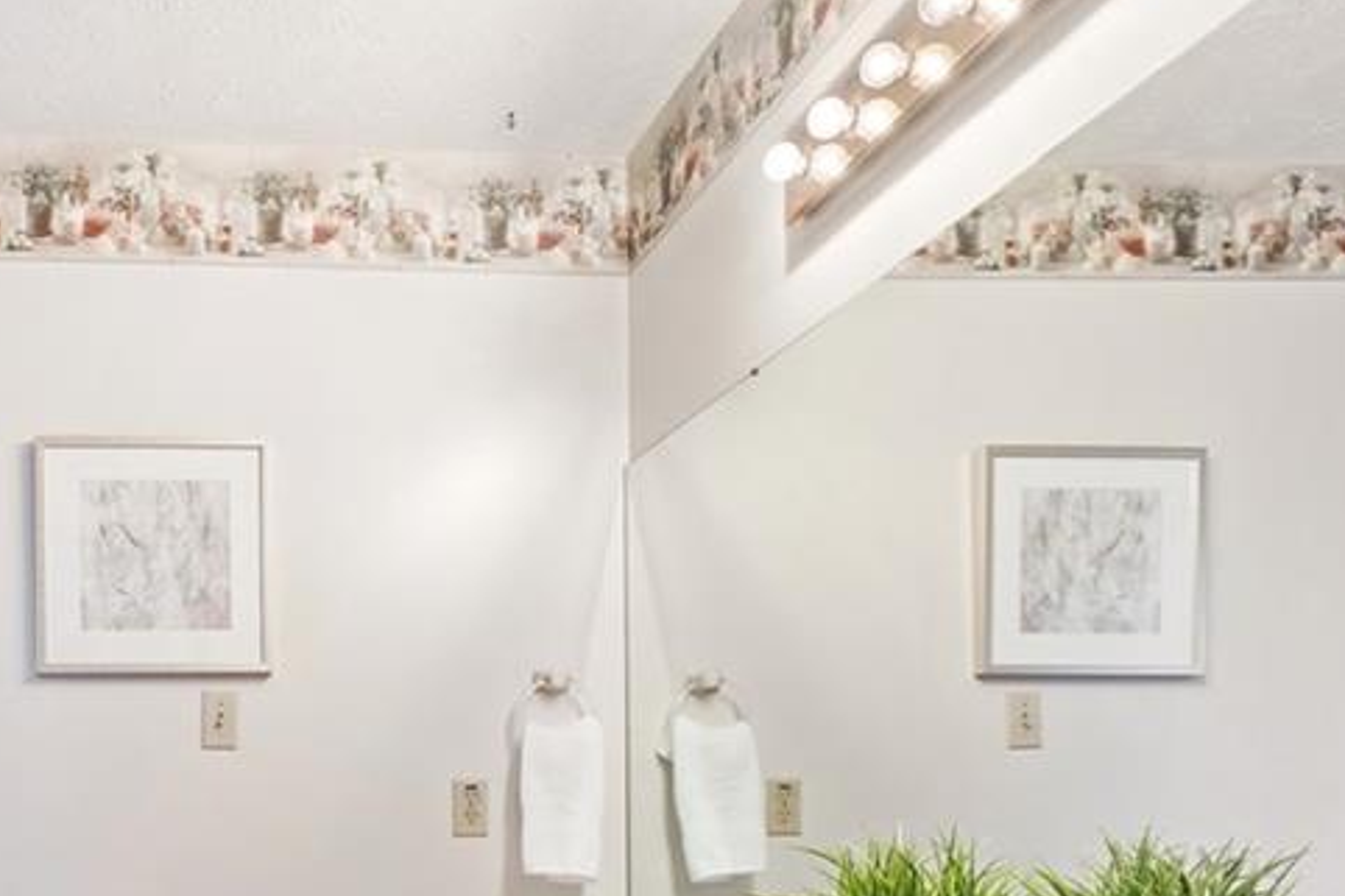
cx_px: 179
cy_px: 829
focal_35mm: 34
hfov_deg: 50.6
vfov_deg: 36.2
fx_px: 1270
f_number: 2.8
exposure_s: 1/30
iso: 160
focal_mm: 16
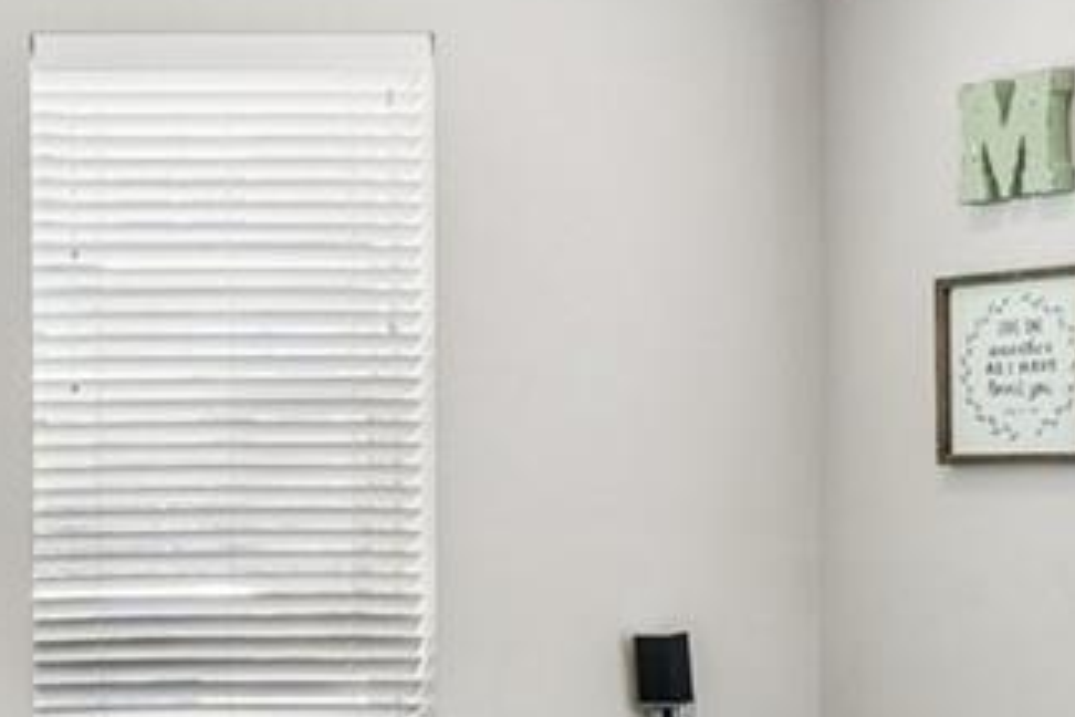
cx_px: -1135
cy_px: 551
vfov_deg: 16.7
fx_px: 2433
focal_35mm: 81
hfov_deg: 17.2
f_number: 8
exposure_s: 1/30
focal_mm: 11
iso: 250
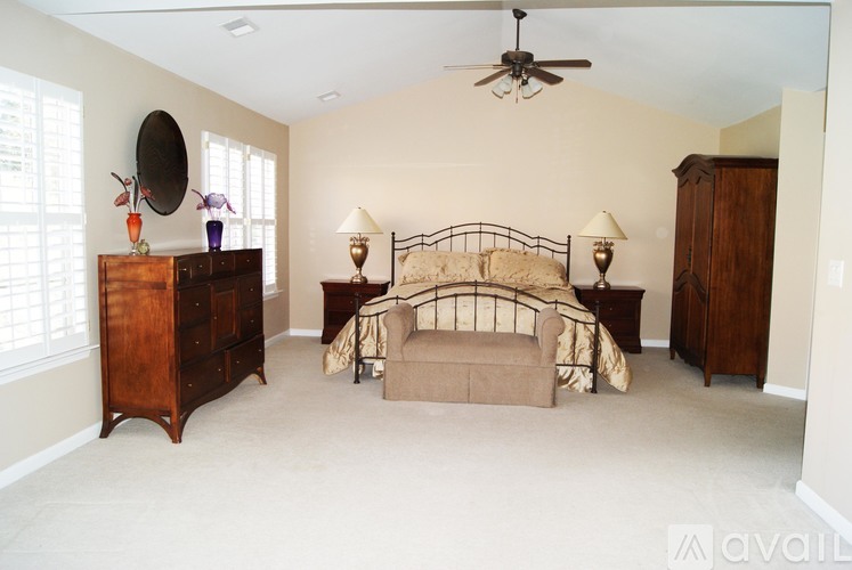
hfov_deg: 67.3
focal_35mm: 27
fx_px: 640
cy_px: 285
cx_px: 426
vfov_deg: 48.0
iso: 400
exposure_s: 1/60
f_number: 5.6
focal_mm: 18
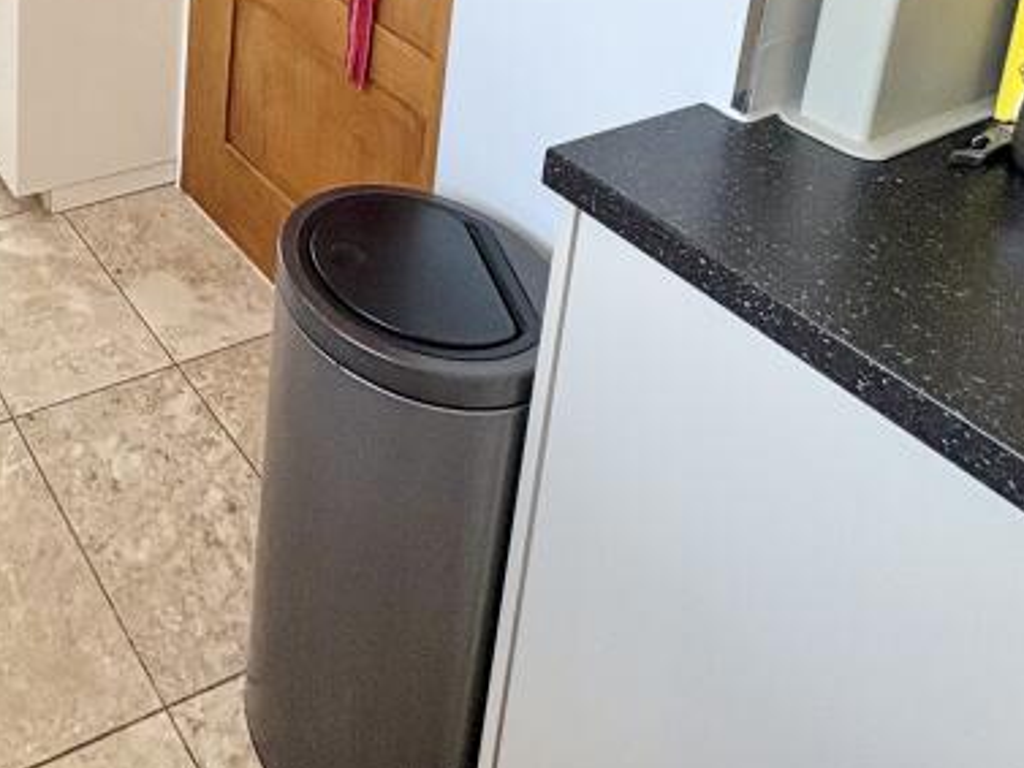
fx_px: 1124
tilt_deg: -13.0
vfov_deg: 29.5
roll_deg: +0.5
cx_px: -57
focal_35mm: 38
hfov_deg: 41.0
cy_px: -258
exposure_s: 1/109
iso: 80
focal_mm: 2.22
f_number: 2.2
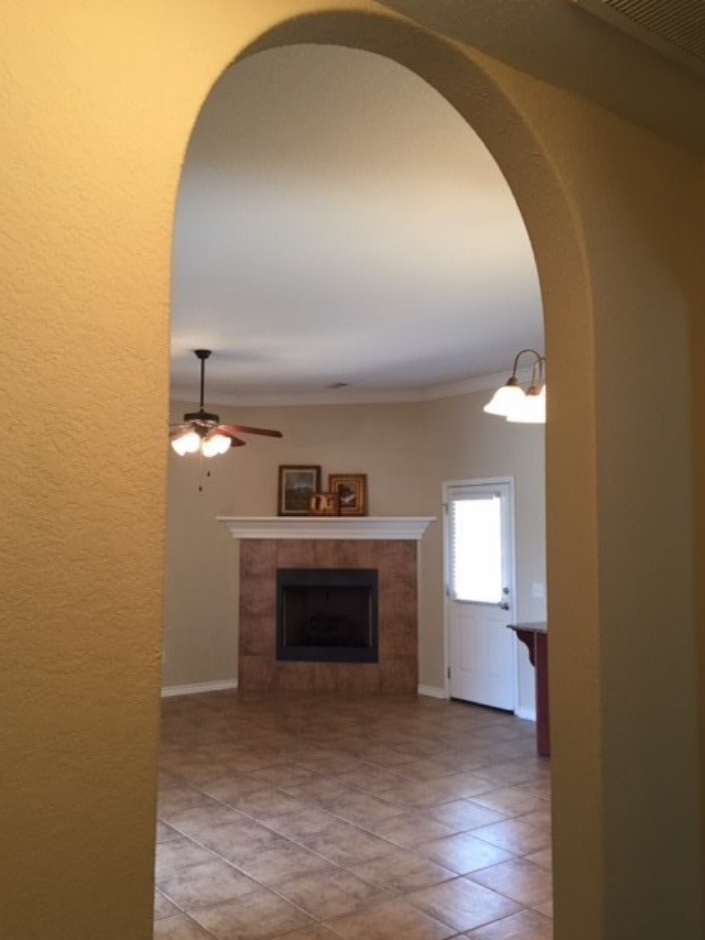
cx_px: 342
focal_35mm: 30
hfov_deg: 46.8
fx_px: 815
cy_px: 474
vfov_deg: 60.0
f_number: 2.2
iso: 100
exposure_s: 1/30
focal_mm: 4.15
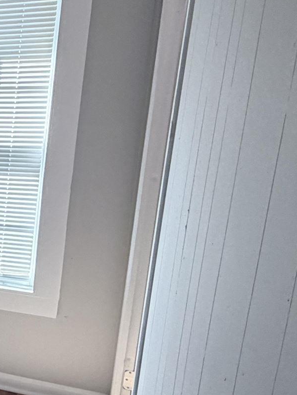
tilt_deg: -12.6
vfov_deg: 35.5
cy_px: 201
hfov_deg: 18.1
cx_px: -299
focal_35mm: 54
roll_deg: +0.9
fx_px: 618
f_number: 2.2
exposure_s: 1/120
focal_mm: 2.22
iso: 200
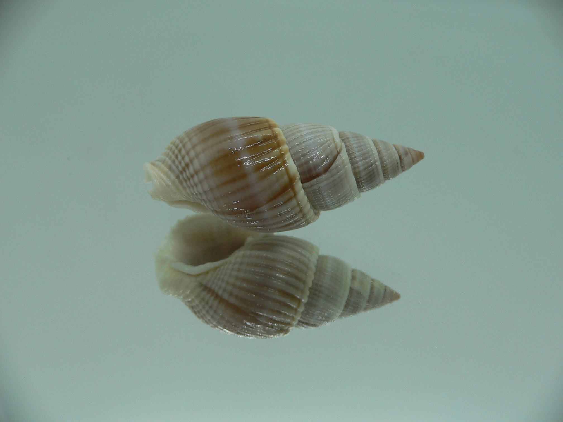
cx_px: 282
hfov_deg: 52.6
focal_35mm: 35
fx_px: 569
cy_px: 211
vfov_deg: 40.7
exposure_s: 1/60
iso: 80
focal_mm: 4.6
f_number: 2.8
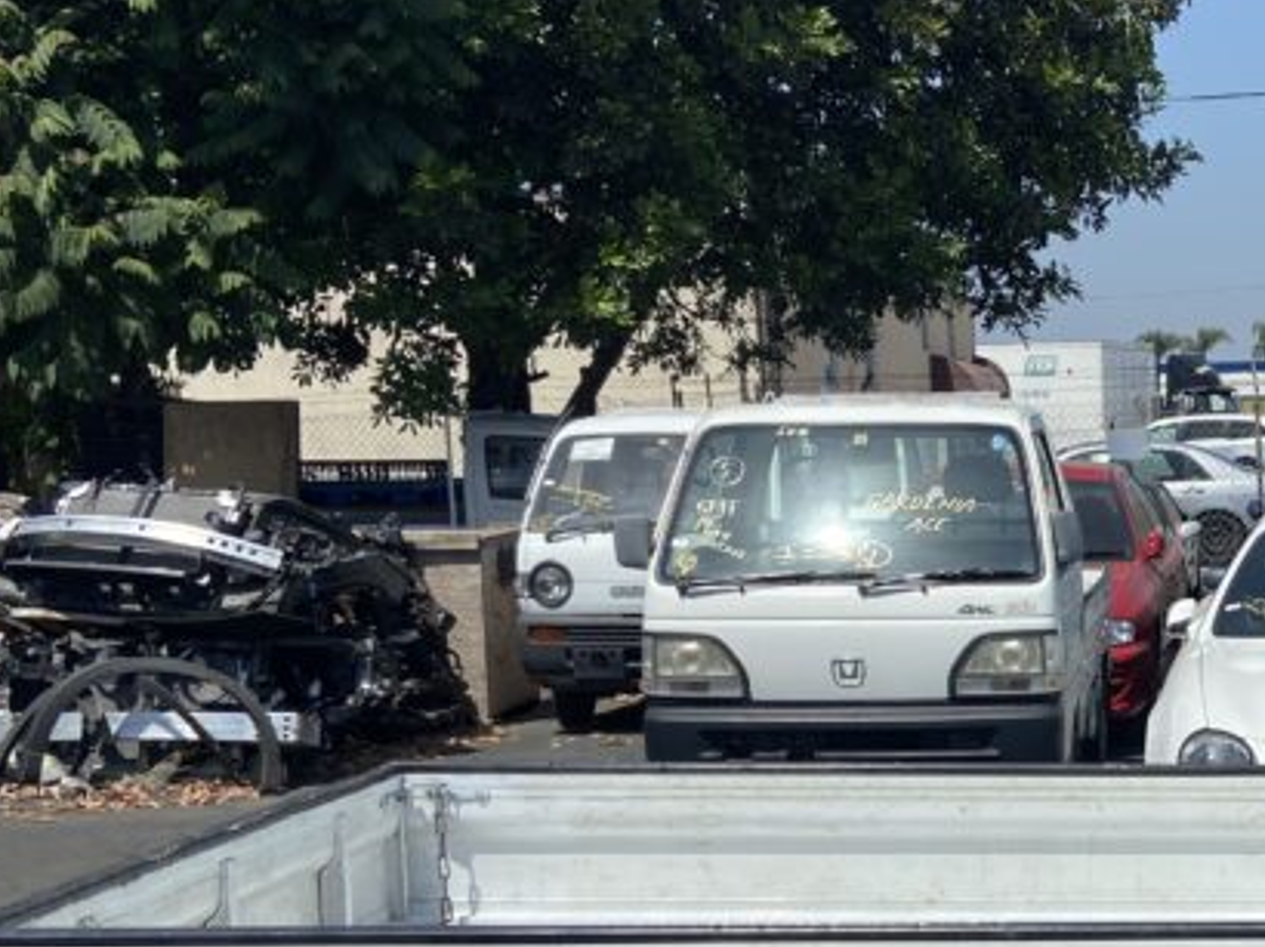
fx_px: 2374
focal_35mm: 65
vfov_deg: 22.2
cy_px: 808
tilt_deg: -9.9
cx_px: 1339
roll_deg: +1.3
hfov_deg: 27.6
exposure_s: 1/5495
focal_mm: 4.25
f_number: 1.8
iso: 32
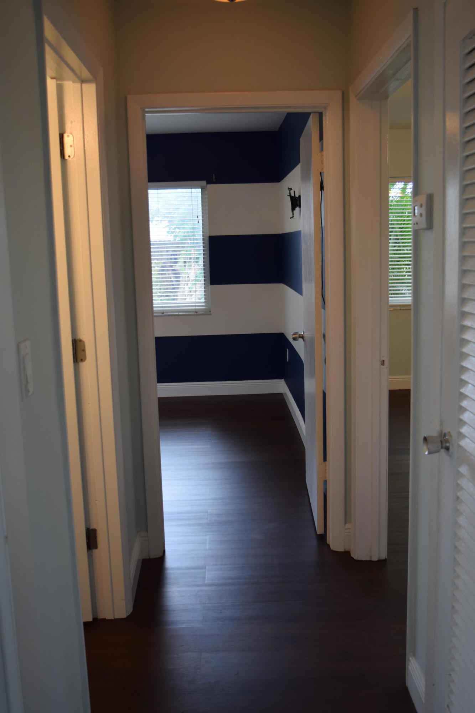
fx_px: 713
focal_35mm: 36
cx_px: 238
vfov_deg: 53.1
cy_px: 356
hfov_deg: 36.9
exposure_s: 1/60
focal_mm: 24
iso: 450
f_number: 4
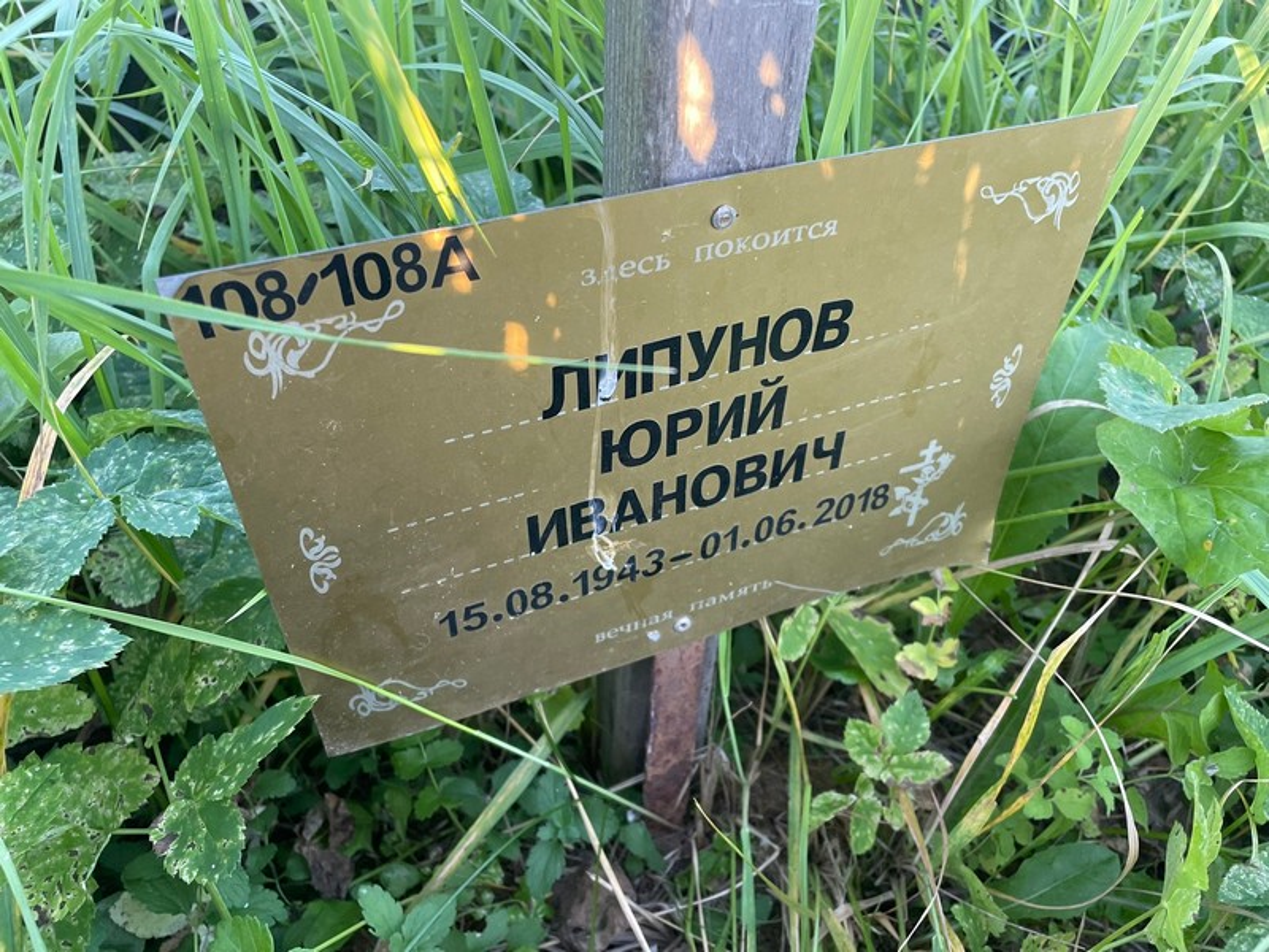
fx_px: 953
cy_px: 476
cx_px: 634
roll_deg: -3.2
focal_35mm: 26
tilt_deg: -43.2
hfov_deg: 67.3
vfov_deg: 53.1
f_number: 1.6
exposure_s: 1/121
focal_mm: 4.2
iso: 100
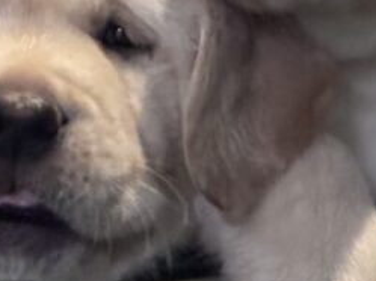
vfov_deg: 4.8
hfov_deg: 6.4
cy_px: 290
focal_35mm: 309
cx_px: 444
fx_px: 3352
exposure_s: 1/30
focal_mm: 6.76
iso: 500
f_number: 1.78
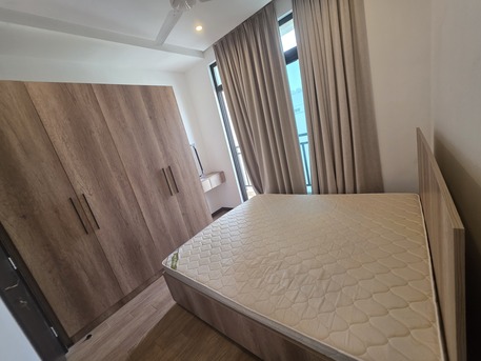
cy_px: 180
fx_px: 181
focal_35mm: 13
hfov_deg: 106.2
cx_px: 240
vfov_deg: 89.9
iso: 125
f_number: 1.9
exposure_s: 1/100
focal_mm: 2.2
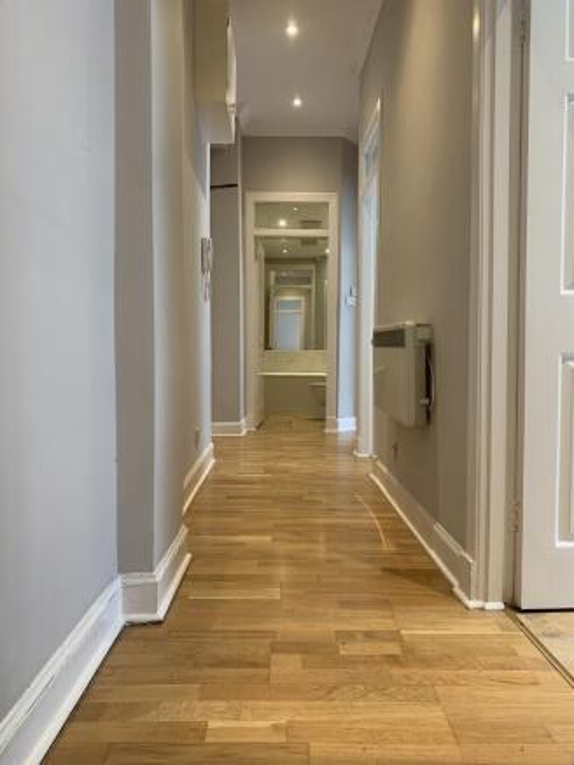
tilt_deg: -0.9
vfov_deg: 67.3
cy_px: 382
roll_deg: +0.7
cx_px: 287
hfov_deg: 53.1
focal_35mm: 26
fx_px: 575
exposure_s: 1/50
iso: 100
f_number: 1.8
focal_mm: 4.25
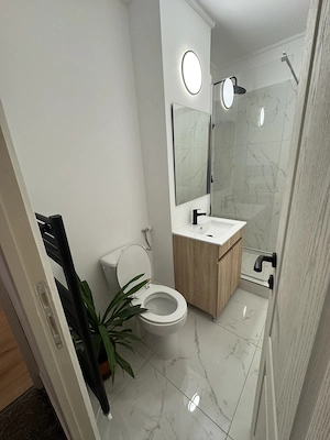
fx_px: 178
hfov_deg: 85.7
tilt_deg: -16.3
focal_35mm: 14
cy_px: 220
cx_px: 165
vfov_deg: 102.1
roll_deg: +4.2
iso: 200
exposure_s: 1/100
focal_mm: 2.22
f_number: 2.2
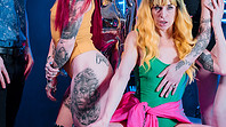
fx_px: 563
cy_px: 71
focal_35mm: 94
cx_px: 124
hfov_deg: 22.7
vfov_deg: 12.8
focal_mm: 30
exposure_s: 1/60
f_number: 4
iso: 400
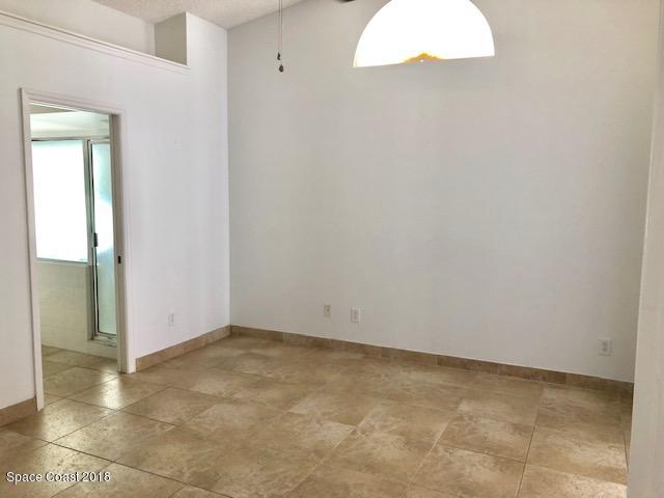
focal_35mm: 28
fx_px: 537
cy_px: 249
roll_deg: -0.9
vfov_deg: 49.7
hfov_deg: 63.4
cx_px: 332
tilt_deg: -8.0
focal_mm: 3.99
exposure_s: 1/30
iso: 20
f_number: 1.8
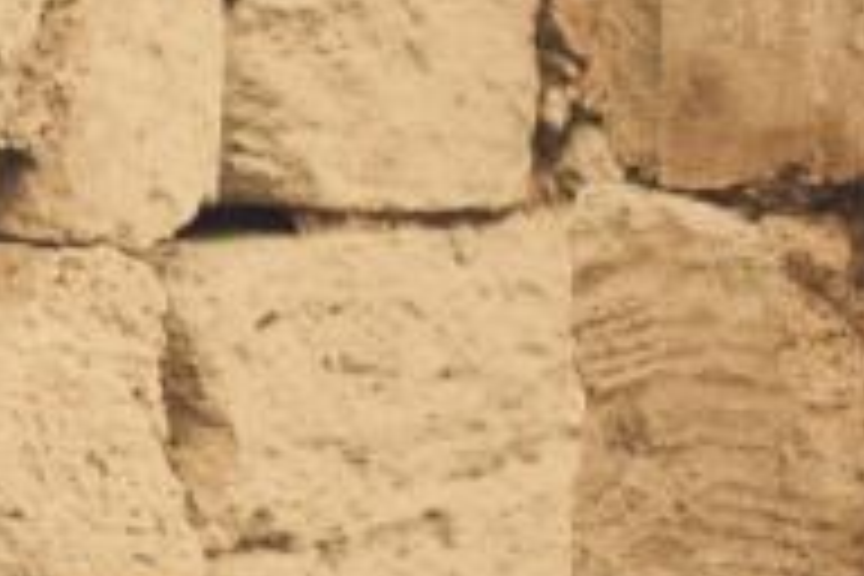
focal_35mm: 437
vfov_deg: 3.1
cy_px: 842
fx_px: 10487
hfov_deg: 4.5
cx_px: -1602
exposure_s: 1/100
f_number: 10
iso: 1000
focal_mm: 70
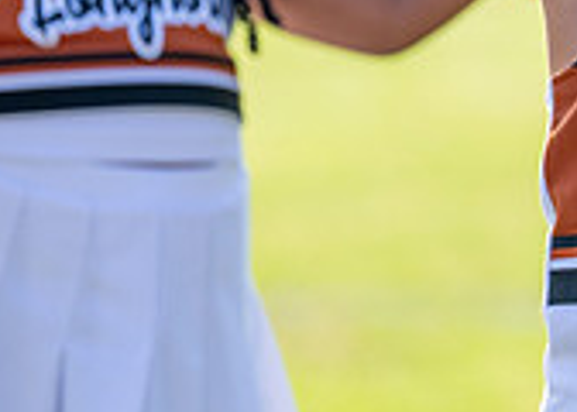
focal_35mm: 807
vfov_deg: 1.8
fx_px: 13225
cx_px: 868
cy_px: 1
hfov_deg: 2.5
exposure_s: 1/2000
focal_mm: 200
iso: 200
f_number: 2.8
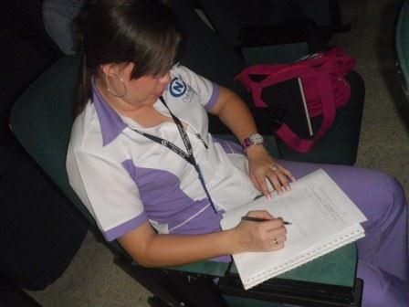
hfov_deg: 52.6
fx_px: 414
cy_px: 154
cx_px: 204
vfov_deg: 40.7
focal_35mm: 35
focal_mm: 6.2
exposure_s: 1/60
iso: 400
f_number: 3.8
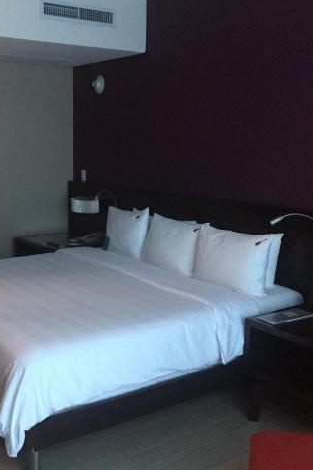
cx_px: 89
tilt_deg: -9.9
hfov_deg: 32.2
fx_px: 535
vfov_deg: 47.4
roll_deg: -1.5
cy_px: 238
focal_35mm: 41
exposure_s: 1/30
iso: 200
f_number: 2.2
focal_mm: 4.15
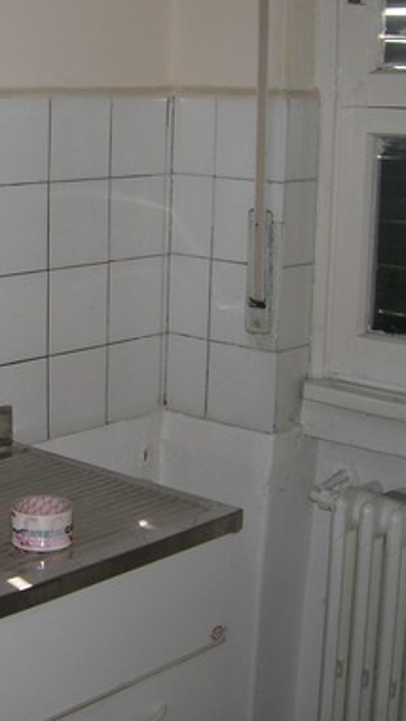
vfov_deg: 32.3
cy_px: 305
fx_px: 1243
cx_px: -9
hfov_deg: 18.1
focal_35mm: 65
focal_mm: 5.7
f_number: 2.9
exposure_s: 1/60.1
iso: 50
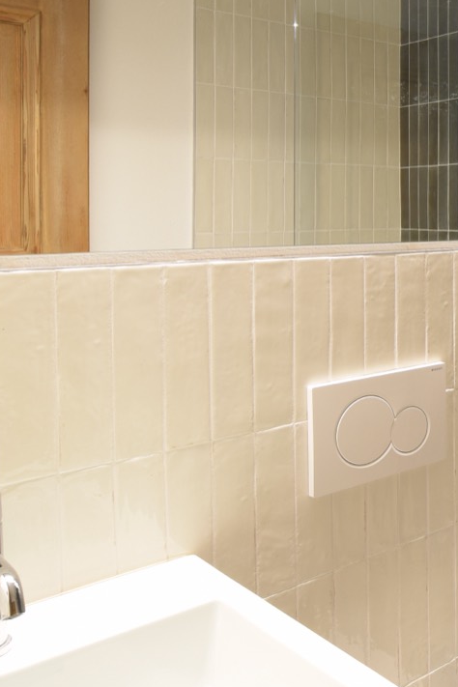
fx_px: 725
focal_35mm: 38
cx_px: 599
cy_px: 234
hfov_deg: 28.6
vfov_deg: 49.9
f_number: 8
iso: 100
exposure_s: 1.3
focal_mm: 10
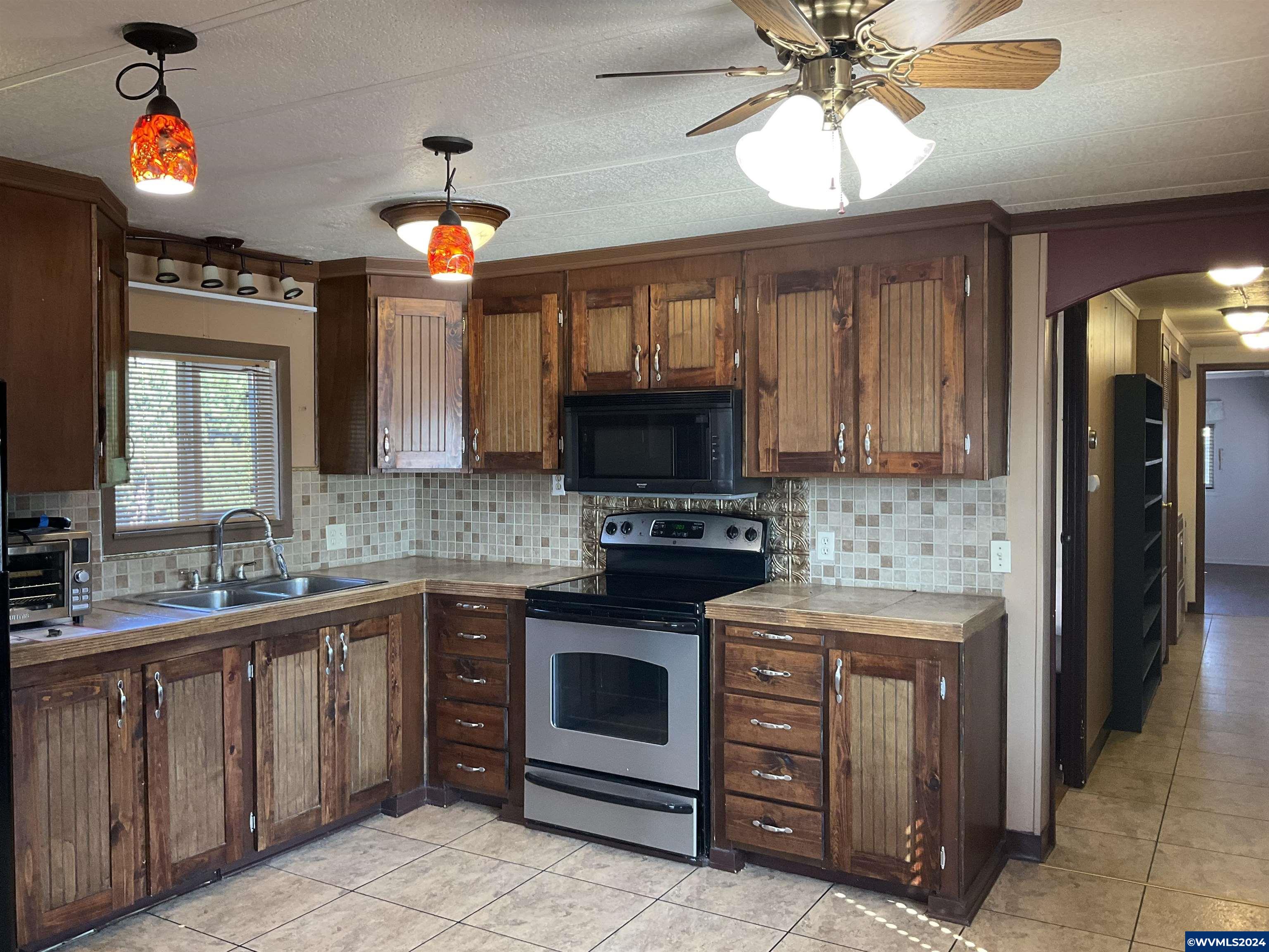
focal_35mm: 29
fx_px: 1063
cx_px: 634
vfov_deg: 48.2
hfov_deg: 61.7
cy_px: 476
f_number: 1.8
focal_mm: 3
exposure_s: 1/60
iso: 64
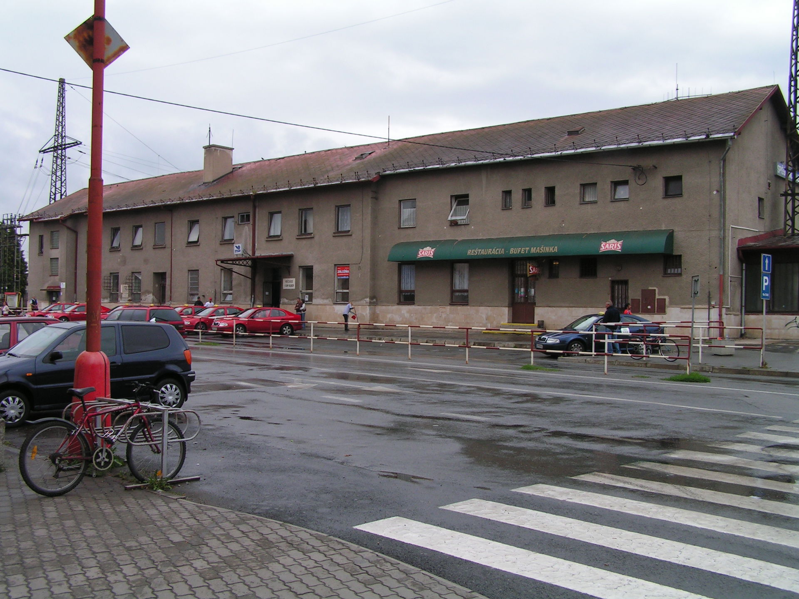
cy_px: 300
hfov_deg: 49.0
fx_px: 877
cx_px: 400
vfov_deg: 37.7
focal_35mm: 38
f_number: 5.6
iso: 50
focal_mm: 6.3
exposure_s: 1/100
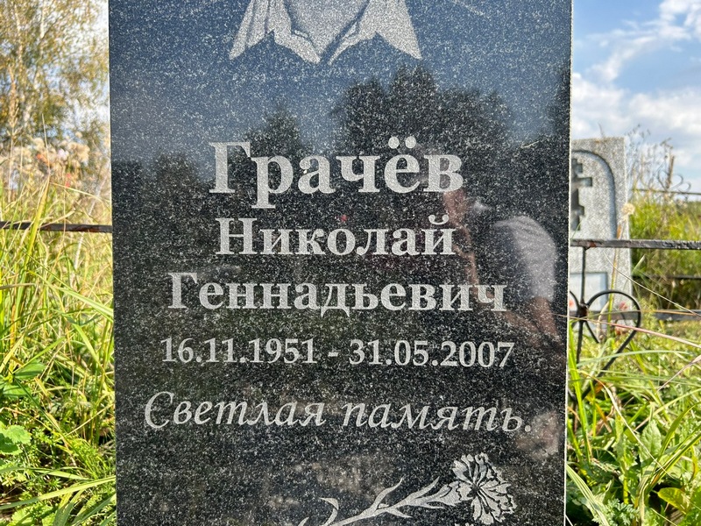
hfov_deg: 67.3
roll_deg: -2.6
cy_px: 263
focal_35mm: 26
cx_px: 350
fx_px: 527
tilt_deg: -2.8
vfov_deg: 53.1
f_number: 1.5
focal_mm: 5.7
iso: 50
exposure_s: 1/873
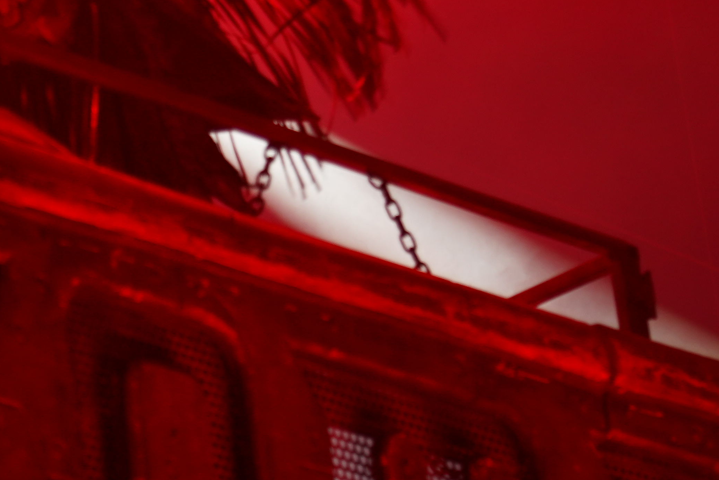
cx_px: 216
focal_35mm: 304
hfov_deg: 6.8
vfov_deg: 4.5
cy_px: -27
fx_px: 6072
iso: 800
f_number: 4
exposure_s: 1/125
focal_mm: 105
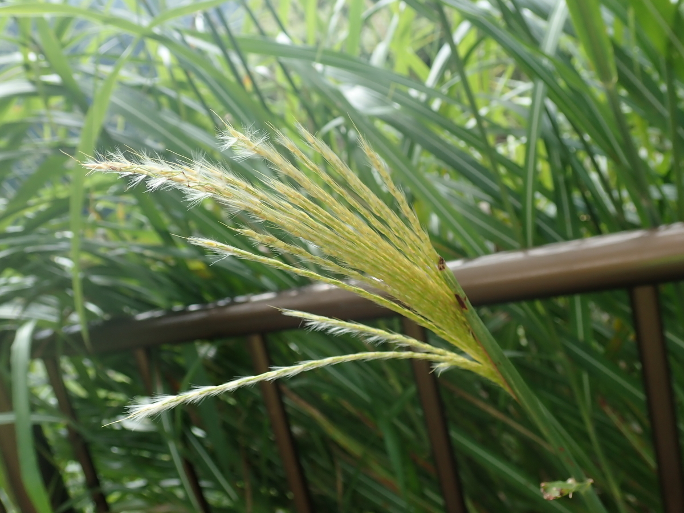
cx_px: 342
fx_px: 593
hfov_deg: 60.0
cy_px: 256
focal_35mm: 30
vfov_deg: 46.8
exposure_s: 1/200
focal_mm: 5.5
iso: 100
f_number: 3.2
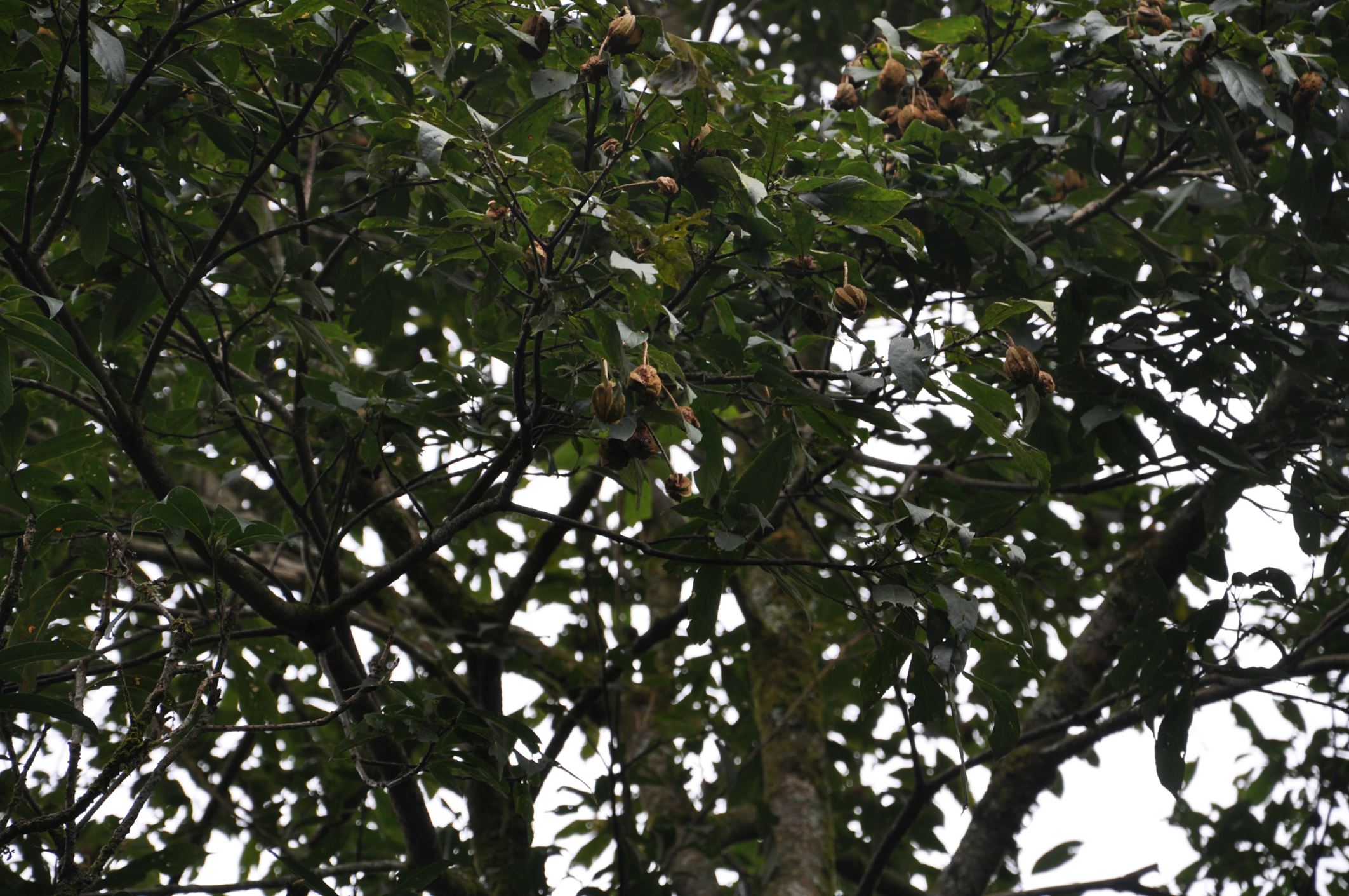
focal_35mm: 158
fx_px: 5894
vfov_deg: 8.7
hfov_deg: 13.1
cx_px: 674
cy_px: 448
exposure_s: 1/160
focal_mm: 105
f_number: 6.3
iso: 200
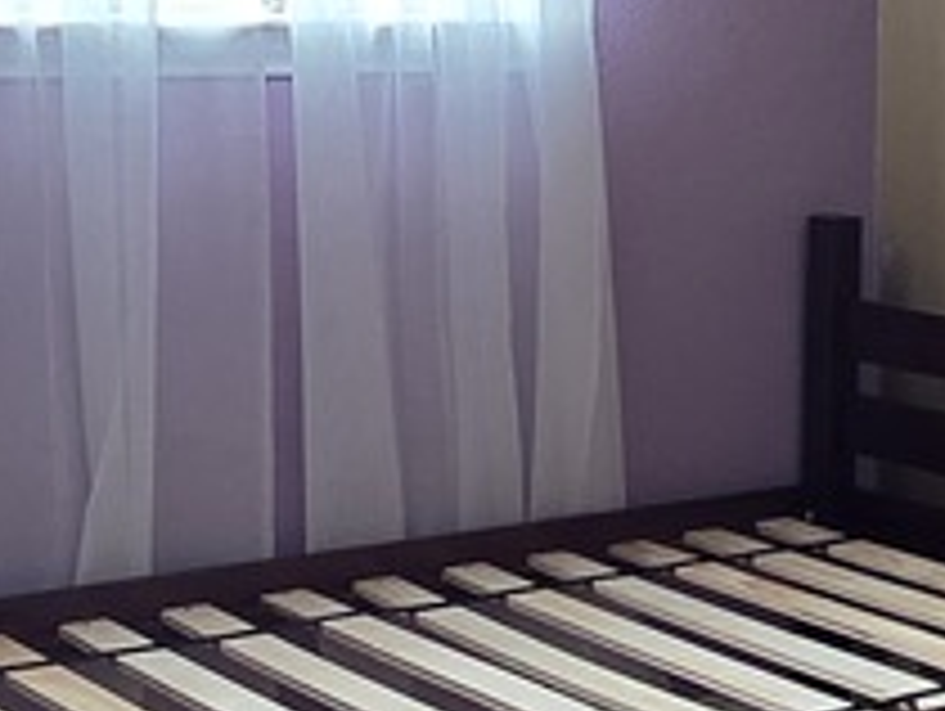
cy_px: 468
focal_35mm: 89
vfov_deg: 16.6
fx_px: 2432
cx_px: 909
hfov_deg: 21.3
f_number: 2.2
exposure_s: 1/120
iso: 125
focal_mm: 2.2
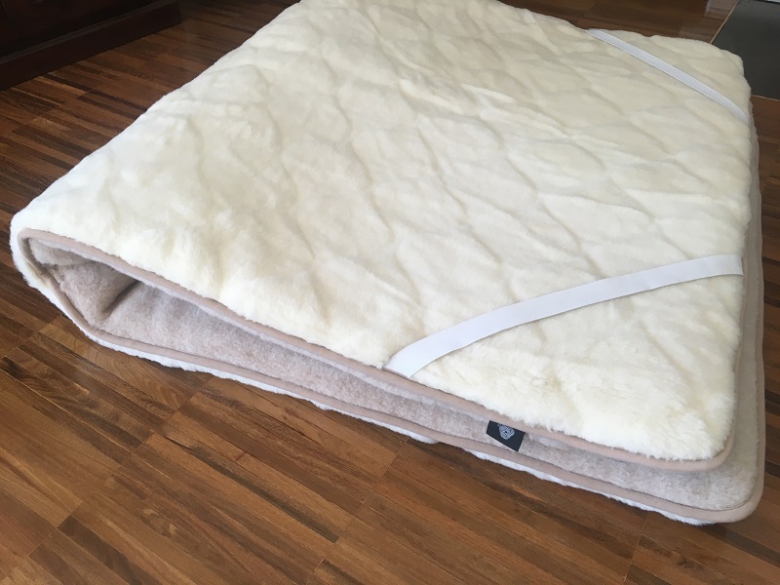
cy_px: 292
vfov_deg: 48.2
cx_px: 390
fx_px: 653
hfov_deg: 61.7
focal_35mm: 29
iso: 32
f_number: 2.2
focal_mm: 4.15
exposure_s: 1/33
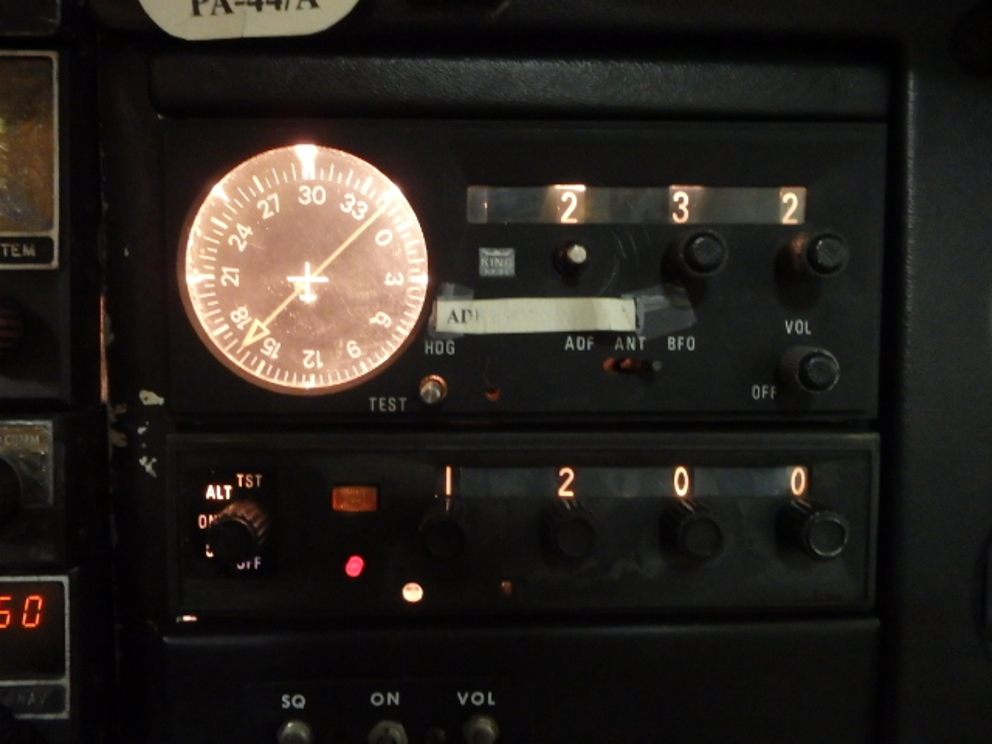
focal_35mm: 28
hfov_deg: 63.4
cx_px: 496
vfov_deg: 49.7
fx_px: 802
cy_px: 372
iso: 1250
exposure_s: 1/8
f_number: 3.9
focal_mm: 5
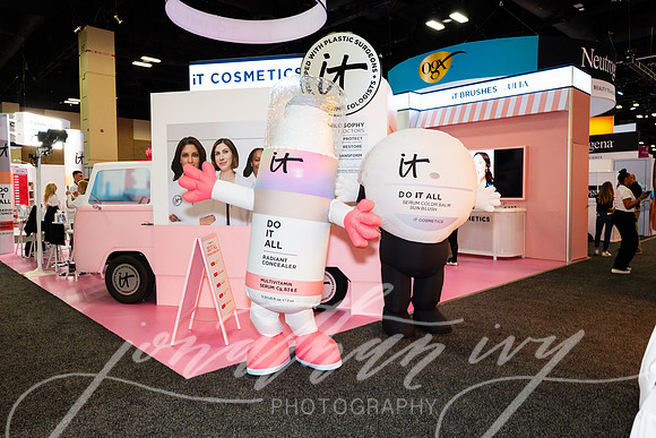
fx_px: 437
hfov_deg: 73.7
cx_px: 328
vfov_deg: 53.2
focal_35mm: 24
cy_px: 219
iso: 1250
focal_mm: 24
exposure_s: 1/100
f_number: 5.6
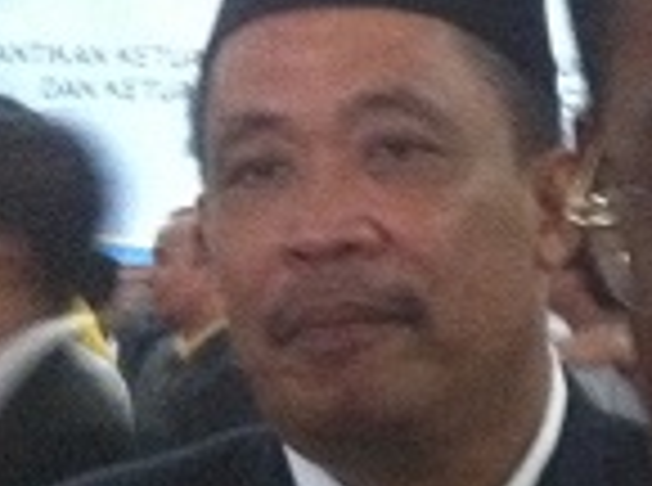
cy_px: 214
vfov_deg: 9.4
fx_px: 2950
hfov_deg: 12.3
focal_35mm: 157
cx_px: 764
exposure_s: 1/15
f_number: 2.8
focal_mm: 3.85
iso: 1000
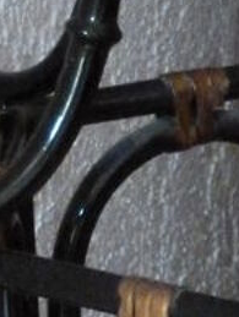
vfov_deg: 5.4
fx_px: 3352
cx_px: 297
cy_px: 507
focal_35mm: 365
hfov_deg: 4.1
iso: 1600
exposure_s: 1/15
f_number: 4.7
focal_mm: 12.7
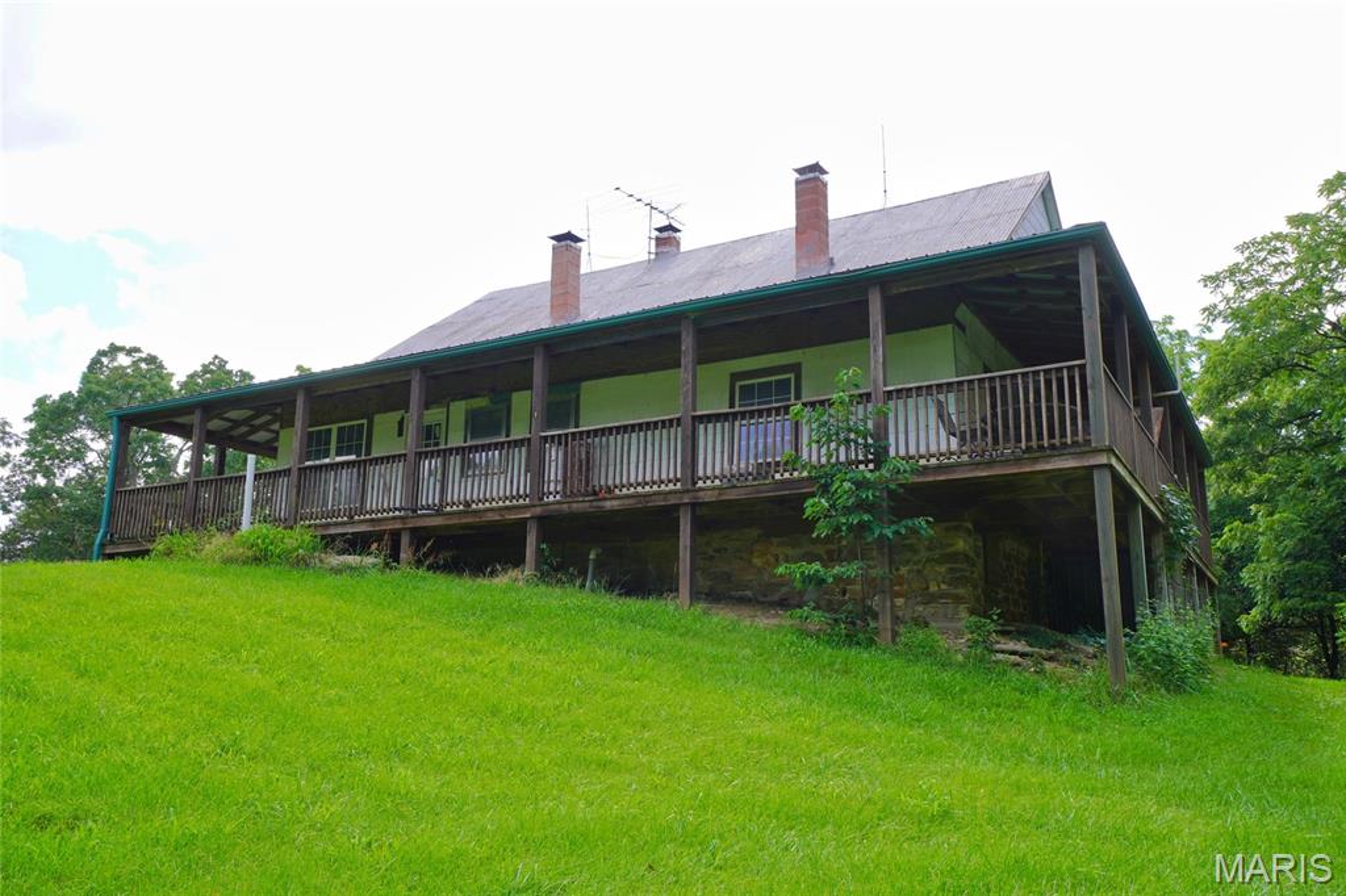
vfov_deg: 43.6
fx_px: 1121
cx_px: 673
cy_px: 448
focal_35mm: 30
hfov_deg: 61.9
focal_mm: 20
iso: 100
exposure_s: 1/100
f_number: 7.1
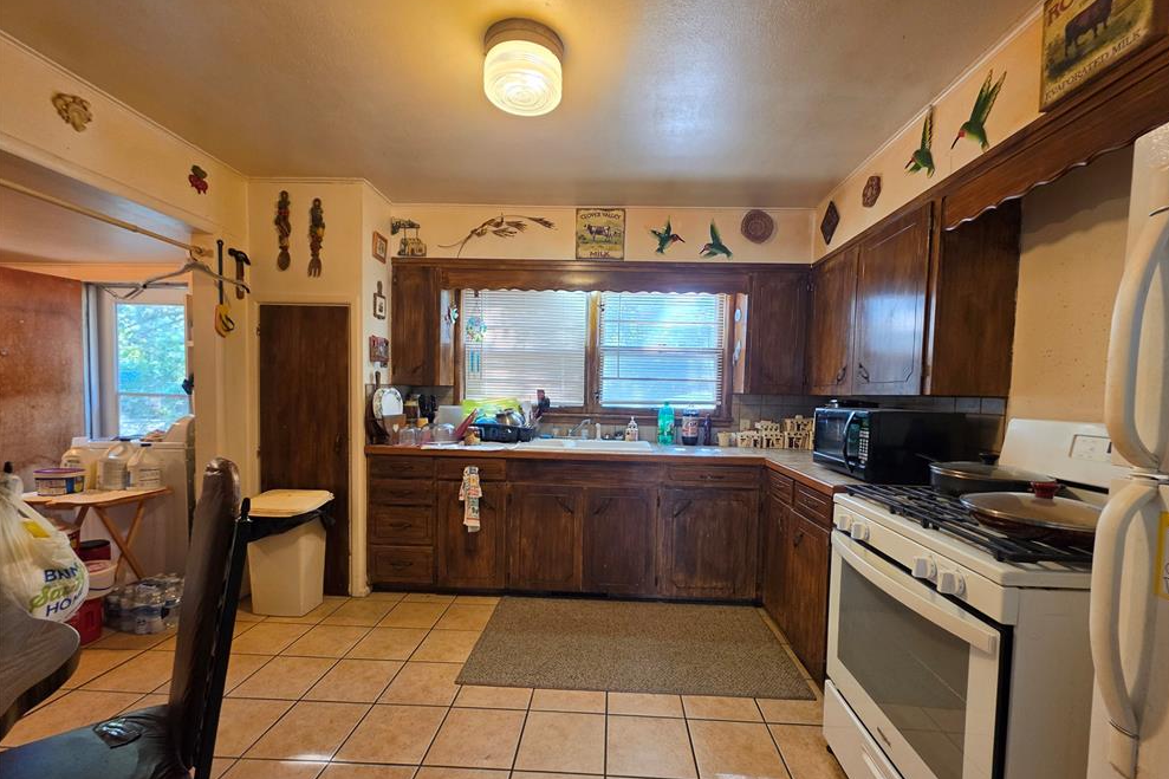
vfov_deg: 81.0
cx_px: 600
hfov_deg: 104.2
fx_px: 455
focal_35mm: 14
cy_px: 423
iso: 160
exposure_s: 1/60
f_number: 1.9
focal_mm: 2.2
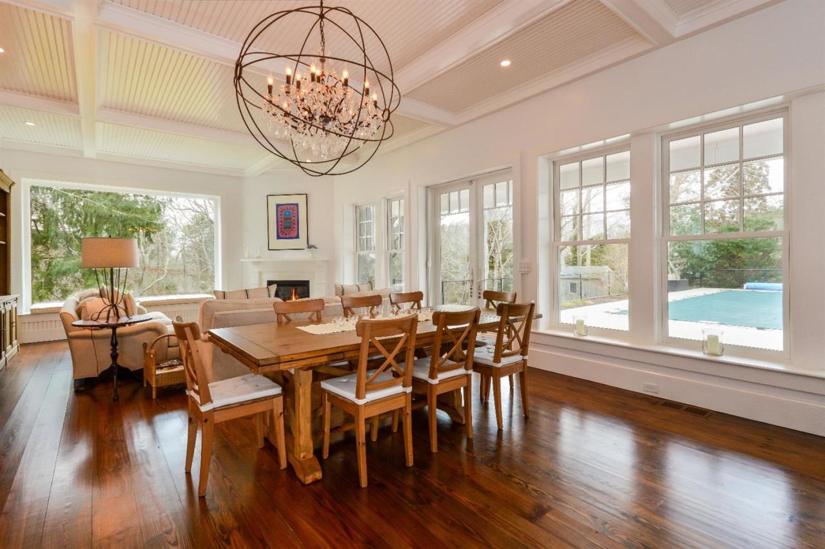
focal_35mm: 17
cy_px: 274
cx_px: 412
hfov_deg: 92.5
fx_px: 395
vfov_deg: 69.6
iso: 200
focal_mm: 11.5
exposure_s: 1/10
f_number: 8
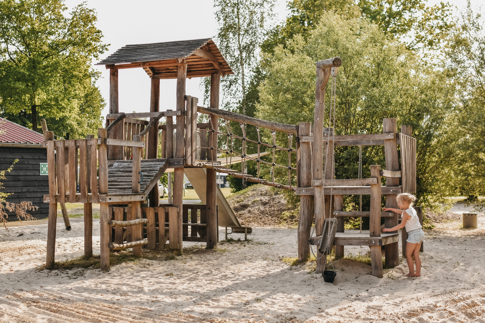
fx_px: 707
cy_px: 162
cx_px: 242
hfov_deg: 37.9
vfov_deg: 25.8
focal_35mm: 52
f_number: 2.2
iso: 200
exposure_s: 1/4000
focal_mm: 35
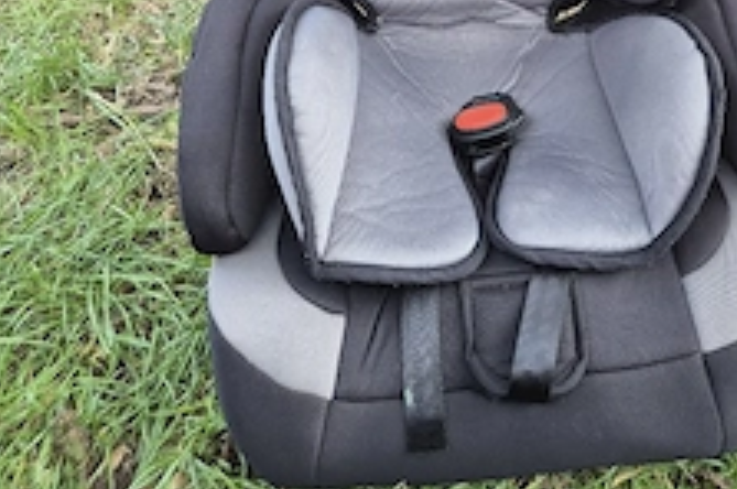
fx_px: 879
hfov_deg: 44.9
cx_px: 483
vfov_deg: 27.0
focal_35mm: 43
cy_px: -116
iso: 100
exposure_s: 1/182
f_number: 1.8
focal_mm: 5.4
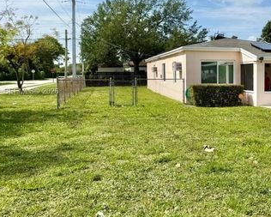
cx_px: 214
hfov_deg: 40.4
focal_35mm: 44
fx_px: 353
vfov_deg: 34.1
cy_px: 92
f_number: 1.78
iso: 80
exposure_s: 1/6173
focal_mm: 6.76
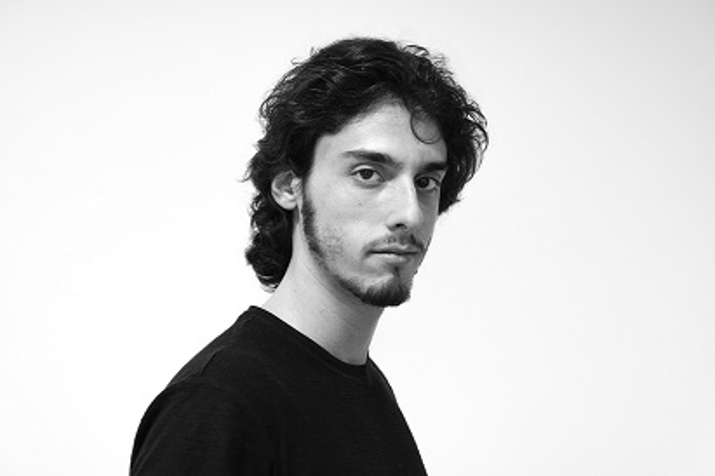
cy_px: 238
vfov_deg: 17.7
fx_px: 1529
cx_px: 358
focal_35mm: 77
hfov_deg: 26.3
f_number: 5.6
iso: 200
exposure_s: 1/8
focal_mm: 50
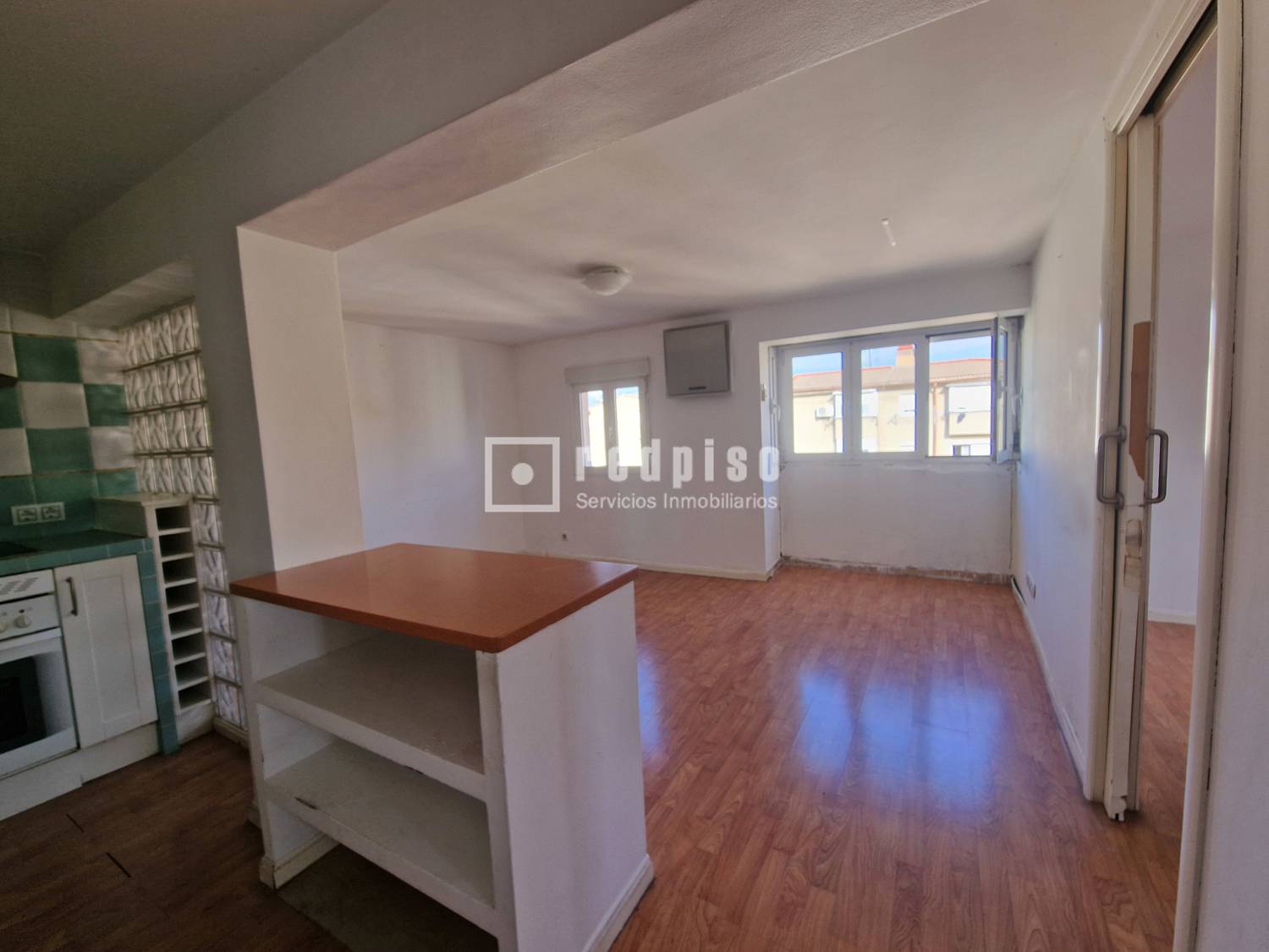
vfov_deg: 89.9
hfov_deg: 106.2
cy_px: 476
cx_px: 634
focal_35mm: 13
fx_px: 477
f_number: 2.2
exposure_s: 1/104
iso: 50
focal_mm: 2.2
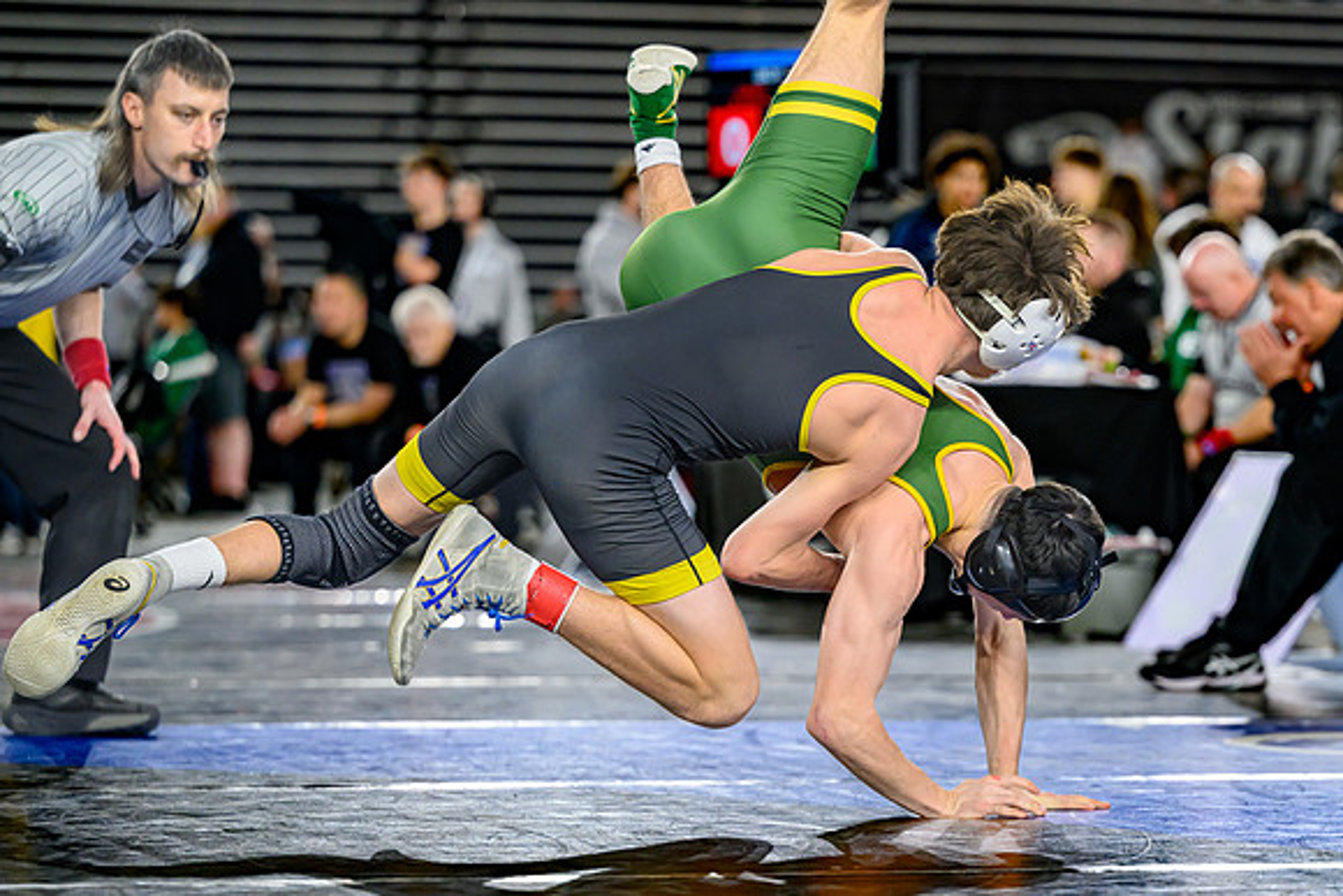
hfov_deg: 13.4
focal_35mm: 153
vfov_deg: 9.0
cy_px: 592
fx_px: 5704
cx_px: 854
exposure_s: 1/800
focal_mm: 115
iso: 2000
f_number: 2.8
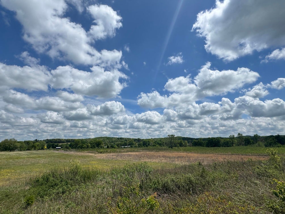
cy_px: 115
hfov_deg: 84.5
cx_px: 130
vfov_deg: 68.6
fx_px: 156
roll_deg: +0.0
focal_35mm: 19
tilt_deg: +9.7
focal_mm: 2.22
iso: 32
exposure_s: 1/3906
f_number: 2.2
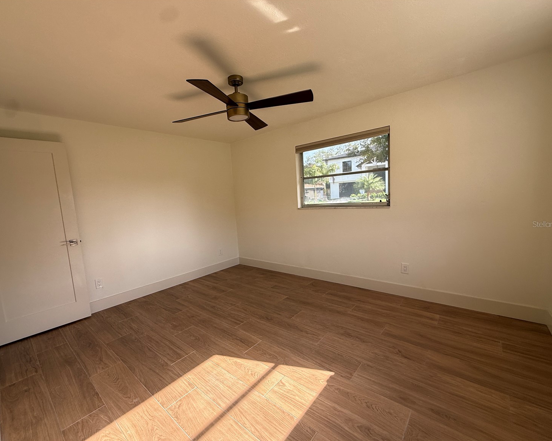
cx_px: 265
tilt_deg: -6.2
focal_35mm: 15
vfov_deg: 84.0
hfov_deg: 96.8
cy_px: 224
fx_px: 245
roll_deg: +3.8
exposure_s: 1/267
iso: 64
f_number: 2.2
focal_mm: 2.22
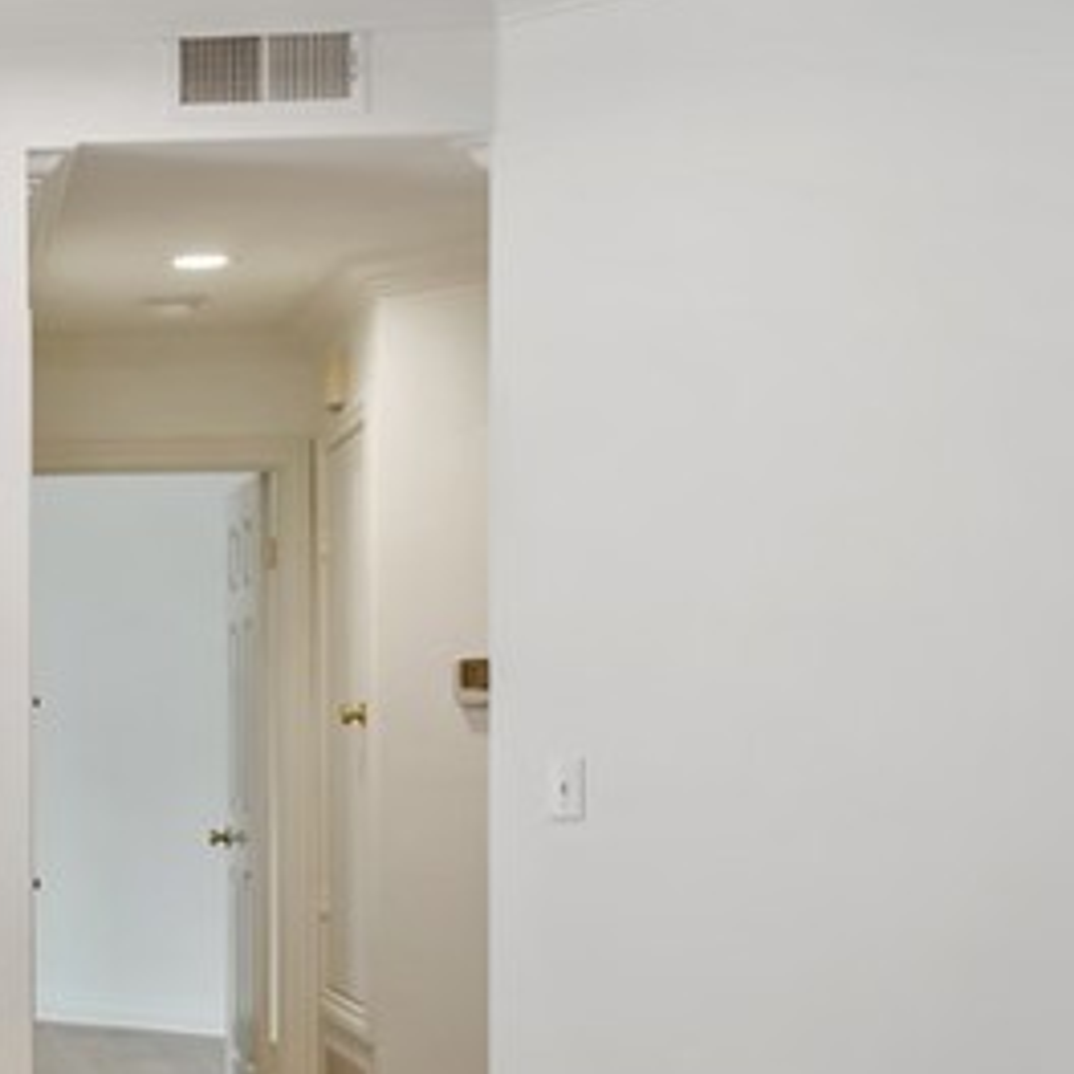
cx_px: -683
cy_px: 950
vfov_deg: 21.5
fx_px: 2773
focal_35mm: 79
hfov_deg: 18.5
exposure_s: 1/5
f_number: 8
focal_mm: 24
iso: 100
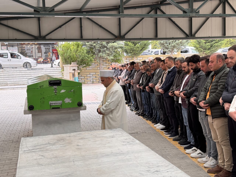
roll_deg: +1.7
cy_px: 88
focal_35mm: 48
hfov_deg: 39.7
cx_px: 118
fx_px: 327
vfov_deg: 30.3
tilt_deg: -4.8
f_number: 1.78
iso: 64
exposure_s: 1/121
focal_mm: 6.76
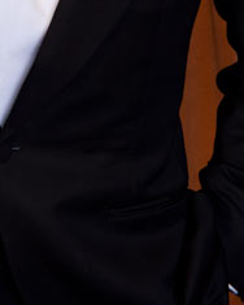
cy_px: -147
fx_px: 1264
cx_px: 36
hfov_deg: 11.0
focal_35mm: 140
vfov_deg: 13.0
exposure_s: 1/160
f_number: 8
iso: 160
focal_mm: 48
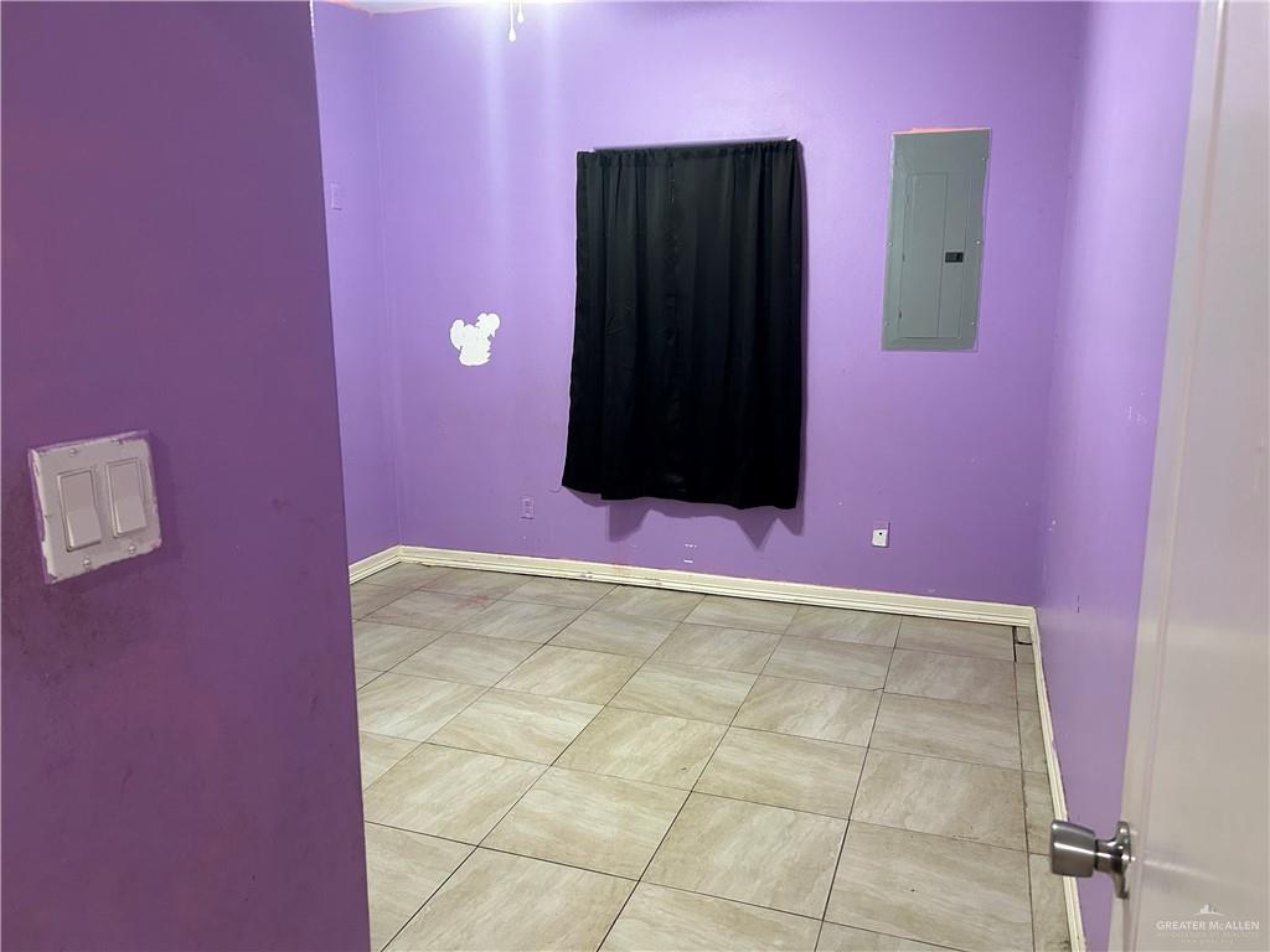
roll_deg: +1.3
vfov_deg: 53.1
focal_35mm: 26
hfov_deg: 67.3
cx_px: 635
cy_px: 476
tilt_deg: -9.8
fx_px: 954
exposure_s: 1/60
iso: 250
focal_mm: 5.7
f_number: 1.5
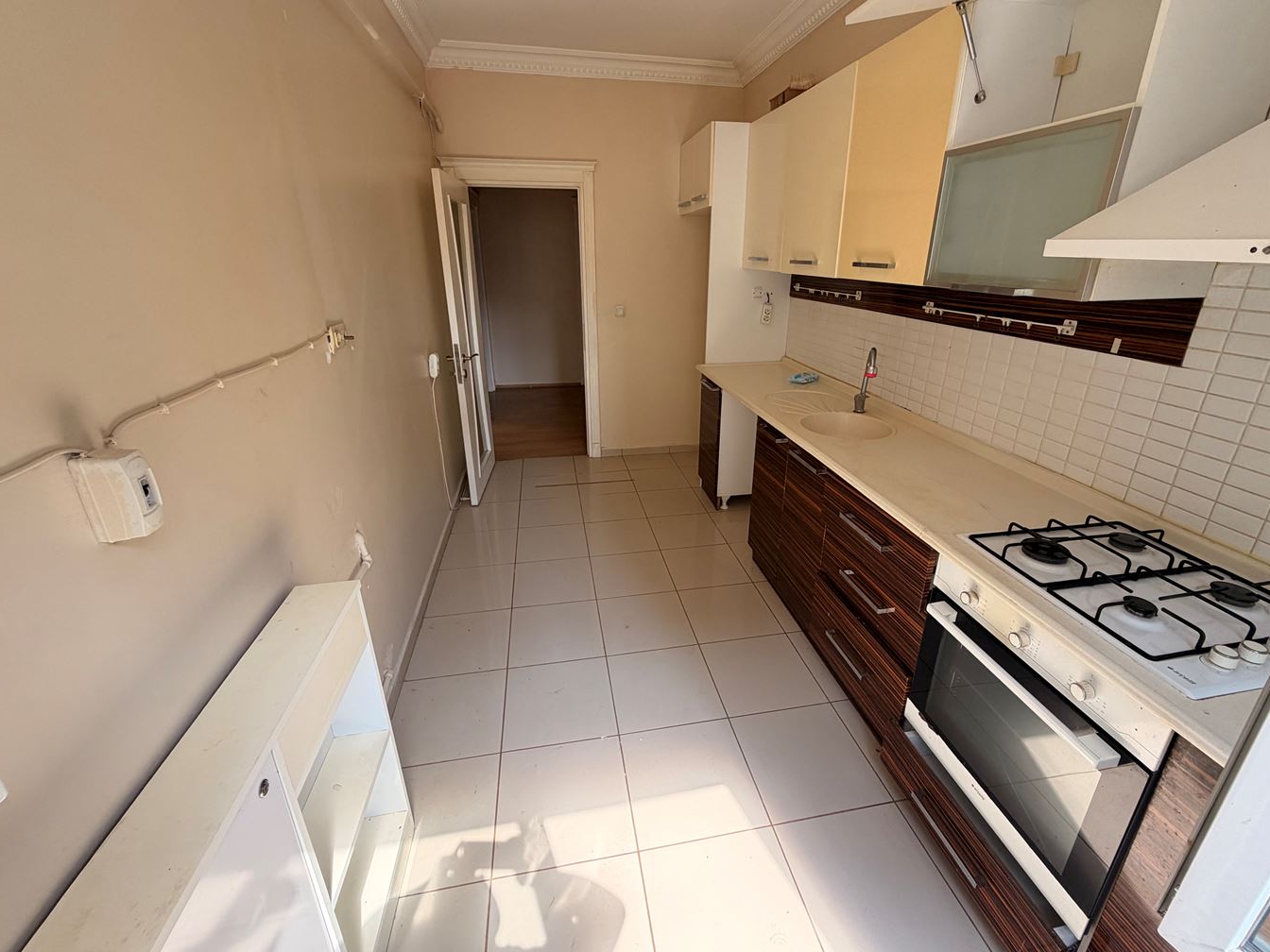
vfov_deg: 81.7
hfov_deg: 98.1
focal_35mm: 15
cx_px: 654
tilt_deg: -19.9
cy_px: 450
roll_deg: +0.3
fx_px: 550
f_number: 2.2
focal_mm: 2.22
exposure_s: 1/121
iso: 64
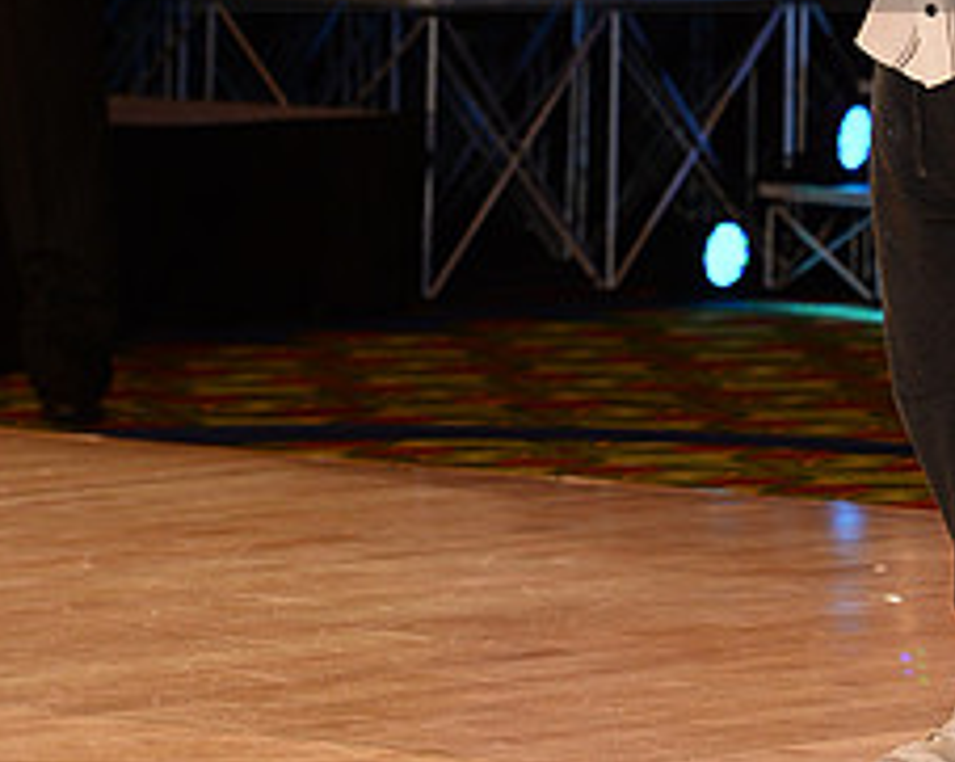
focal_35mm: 360
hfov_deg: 5.4
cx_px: 759
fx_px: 10162
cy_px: -126
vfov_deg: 4.3
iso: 1600
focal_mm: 150
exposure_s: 1/250
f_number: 4.5
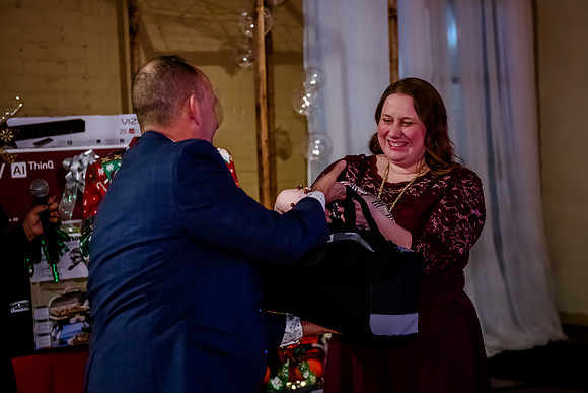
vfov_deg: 19.2
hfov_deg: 28.4
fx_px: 1161
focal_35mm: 71
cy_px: 196
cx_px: 311
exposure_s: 1/200
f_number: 2.8
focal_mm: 56
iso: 5000
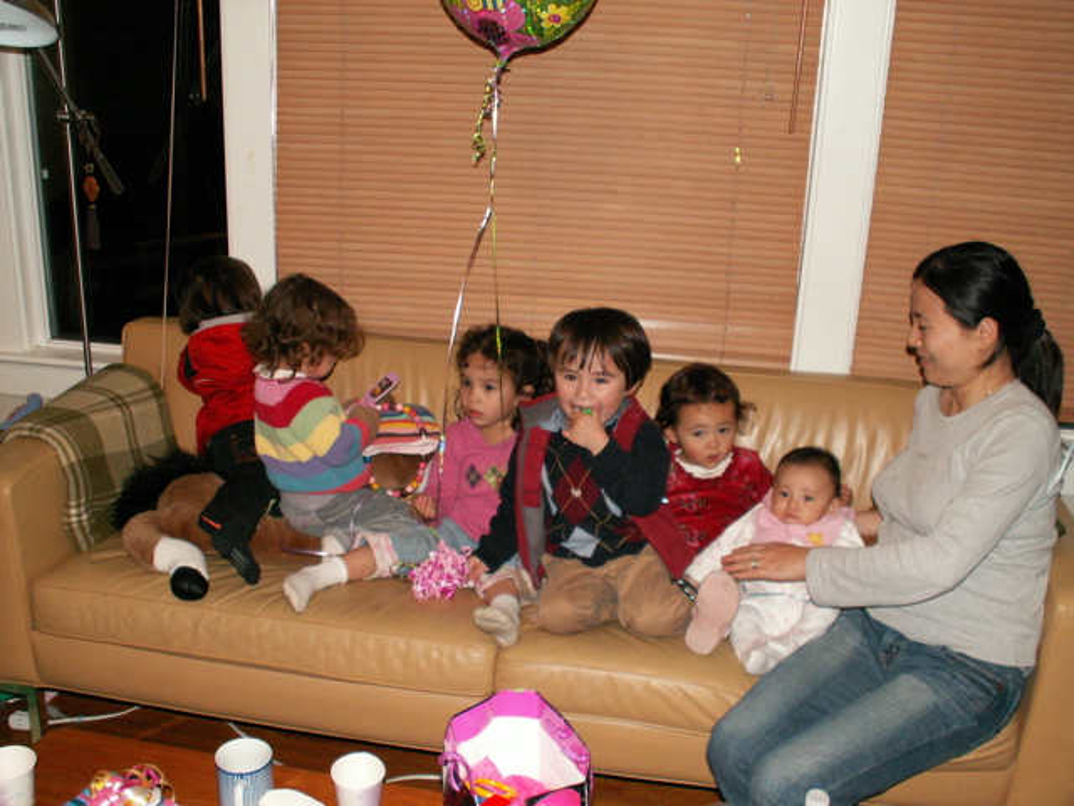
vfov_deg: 40.7
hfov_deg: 52.6
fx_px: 1086
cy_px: 403
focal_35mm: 35
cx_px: 537
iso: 160
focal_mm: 5.86
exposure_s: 1/40
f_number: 2.8
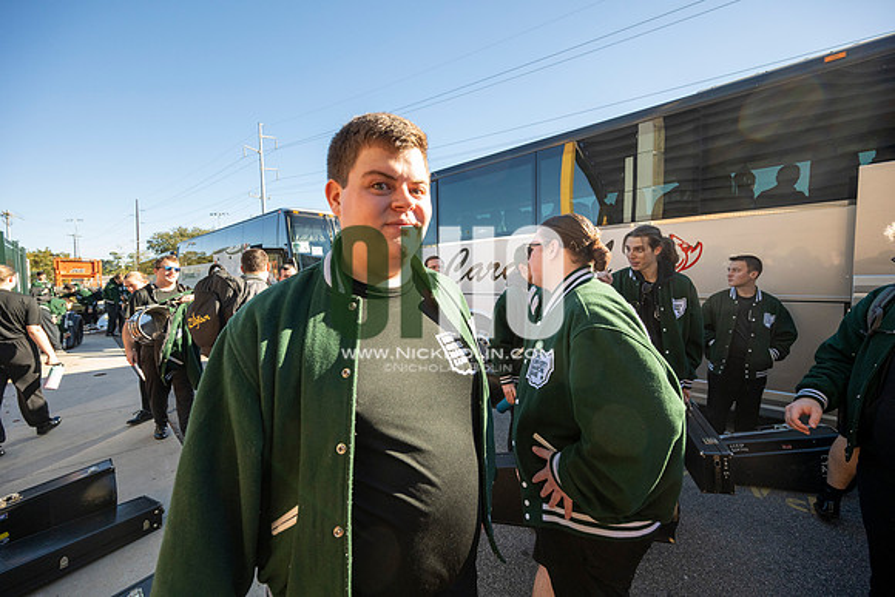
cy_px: 298
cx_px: 448
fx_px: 348
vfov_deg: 81.2
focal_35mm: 14
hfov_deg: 104.2
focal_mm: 14
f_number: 5
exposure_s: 1/2000
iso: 1250
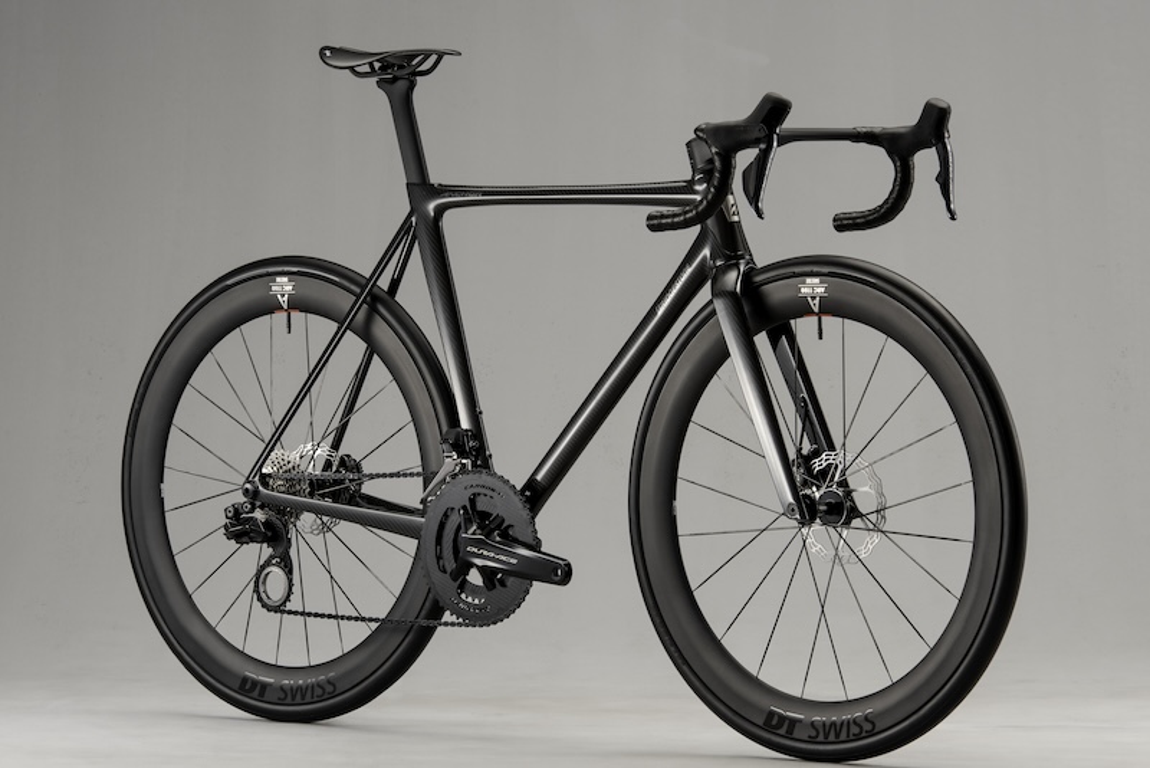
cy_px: 384
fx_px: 4314
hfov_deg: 15.2
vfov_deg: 10.2
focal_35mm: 135
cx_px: 575
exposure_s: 1/10
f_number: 16
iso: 200
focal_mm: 135
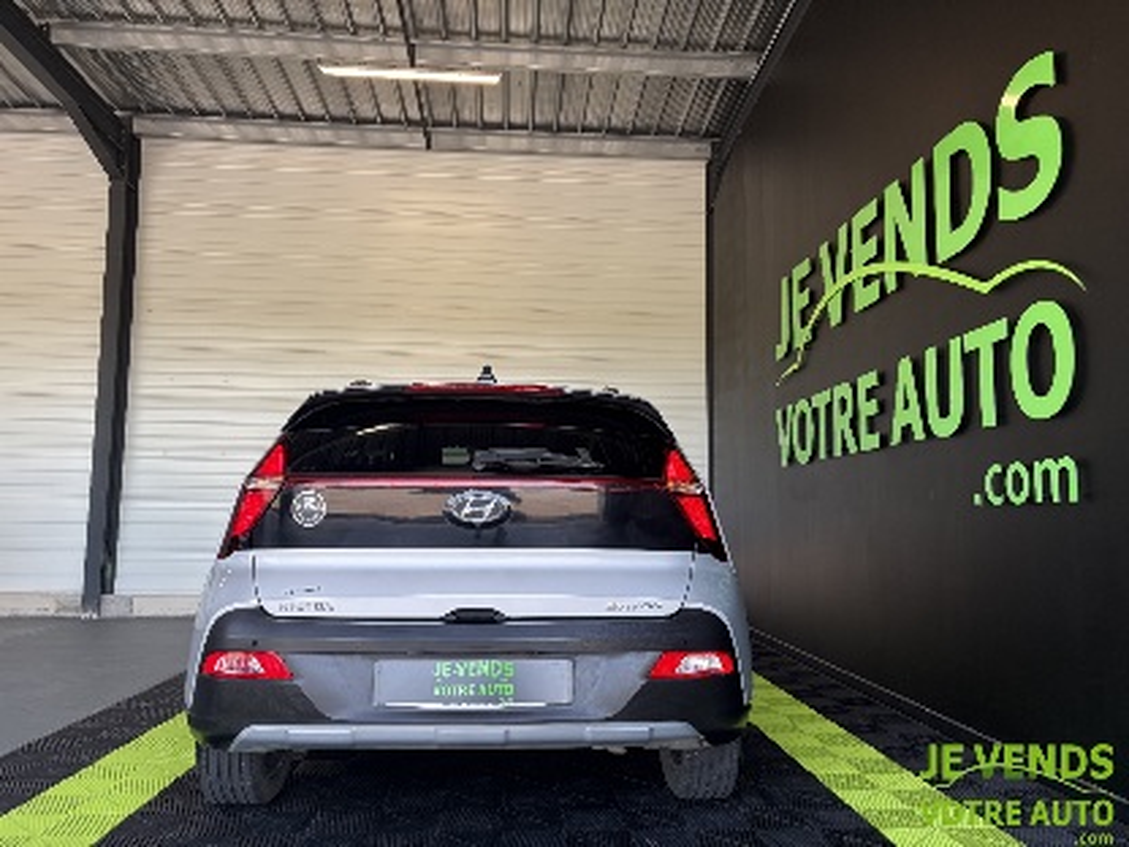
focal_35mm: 26
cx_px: 564
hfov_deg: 67.3
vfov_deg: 53.1
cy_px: 424
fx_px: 848
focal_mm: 5.96
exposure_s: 1/124
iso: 50
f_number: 1.6
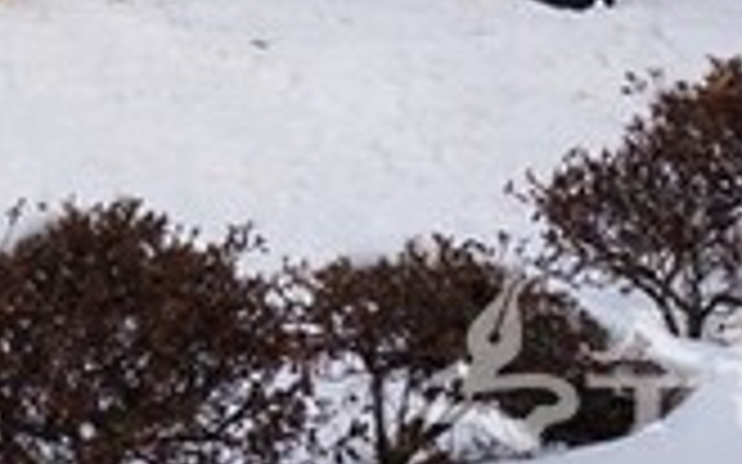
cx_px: -202
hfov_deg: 16.9
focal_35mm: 117
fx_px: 2362
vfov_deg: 10.5
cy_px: -378
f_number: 13
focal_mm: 21
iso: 100
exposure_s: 1/80
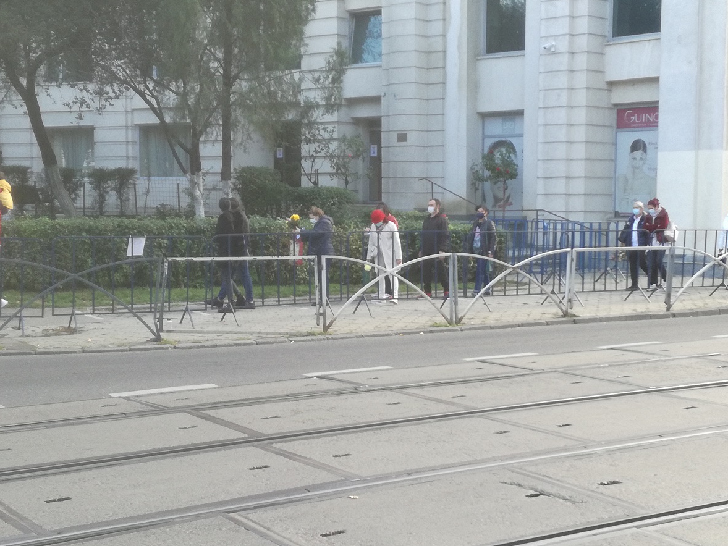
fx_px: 1157
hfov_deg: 34.9
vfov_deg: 26.6
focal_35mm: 55
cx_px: 370
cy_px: 273
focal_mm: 3.79
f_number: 2
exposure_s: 1/100
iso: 64
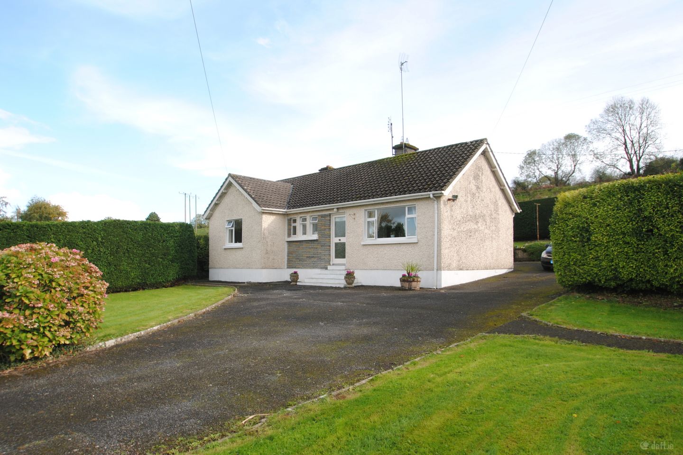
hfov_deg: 77.3
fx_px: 427
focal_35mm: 22
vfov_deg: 56.1
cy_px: 228
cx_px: 342
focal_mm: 15
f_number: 4.5
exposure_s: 1/200
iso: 100
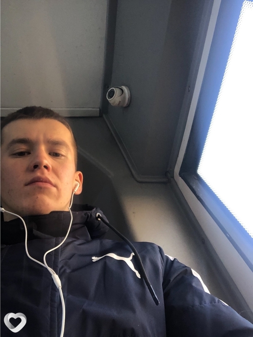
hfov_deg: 44.2
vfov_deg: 56.8
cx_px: 126
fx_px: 311
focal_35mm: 32
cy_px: 168
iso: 100
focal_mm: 2.87
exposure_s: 1/60
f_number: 2.2
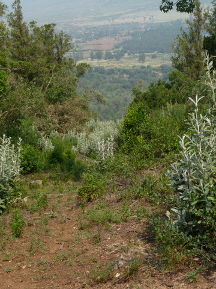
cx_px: 108
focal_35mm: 61
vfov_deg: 31.7
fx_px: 508
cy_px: 144
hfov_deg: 24.0
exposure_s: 1/250
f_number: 4.7
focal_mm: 11
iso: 80
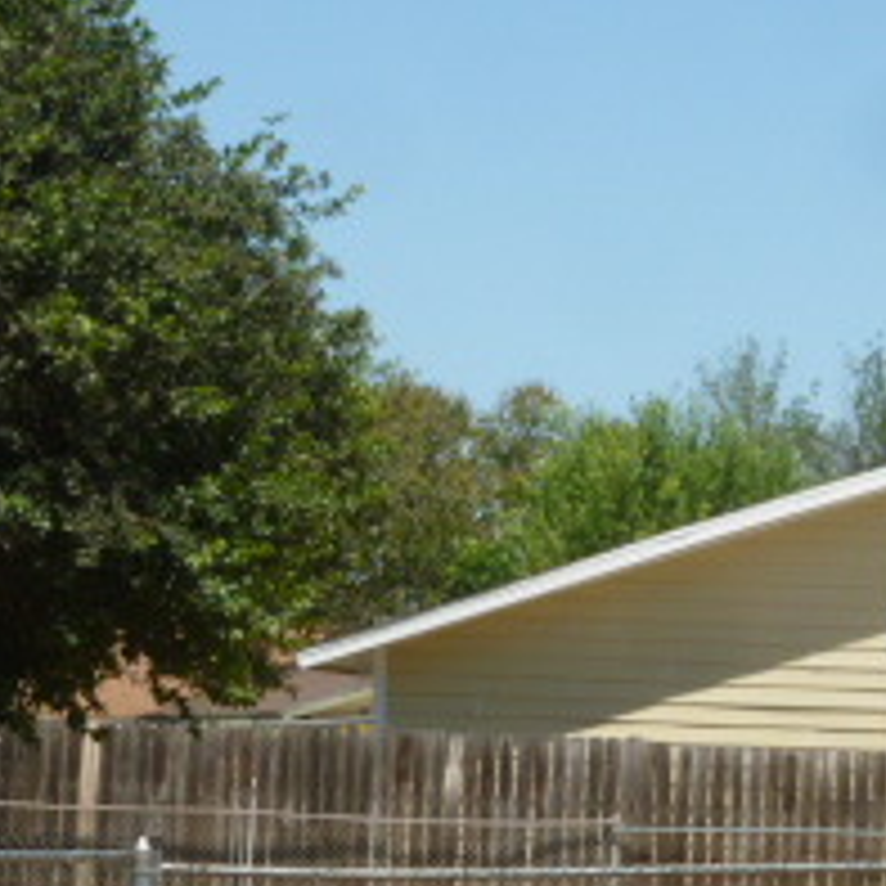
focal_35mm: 190
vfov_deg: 9.1
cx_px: 980
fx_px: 5502
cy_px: 890
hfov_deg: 9.1
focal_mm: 11.7
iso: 100
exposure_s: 1/640
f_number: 4.2
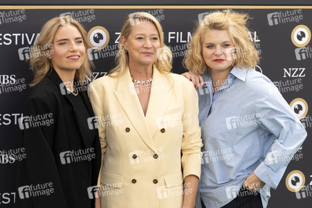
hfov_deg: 15.7
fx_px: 1131
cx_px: 141
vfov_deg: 10.5
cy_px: 97
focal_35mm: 131
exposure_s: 1/200
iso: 400
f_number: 5.6
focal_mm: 118
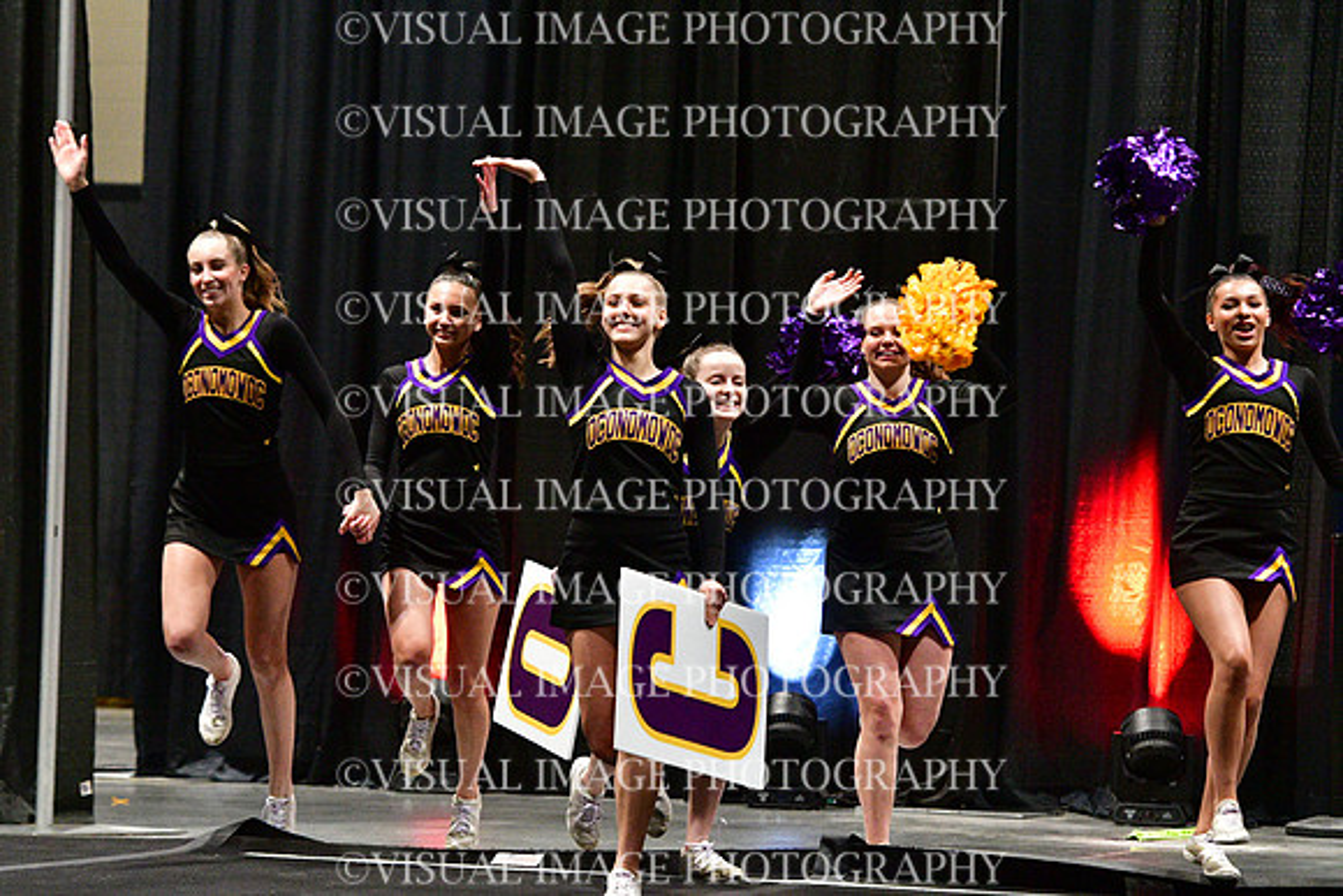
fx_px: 7537
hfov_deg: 10.2
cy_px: 448
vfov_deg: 6.8
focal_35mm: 202
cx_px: 672
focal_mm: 135
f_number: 4
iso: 5000
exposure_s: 1/400
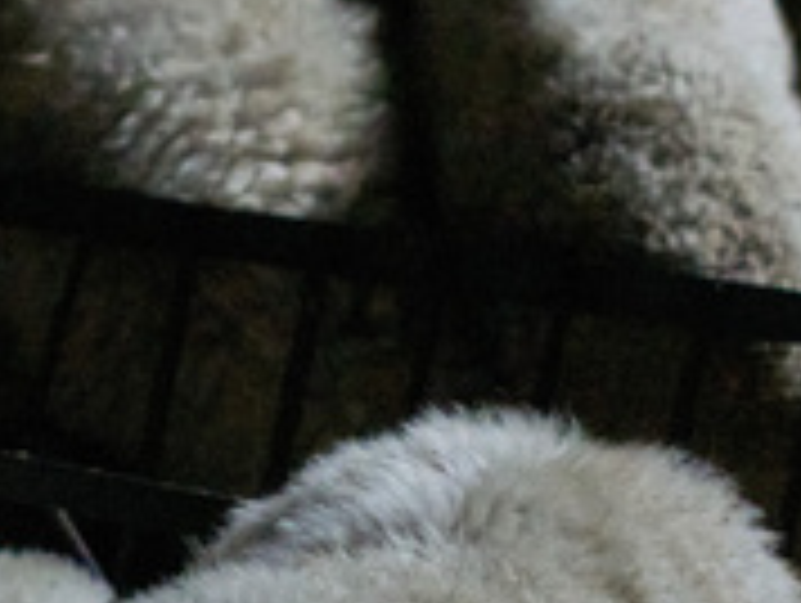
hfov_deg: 10.2
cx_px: 234
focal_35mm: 193
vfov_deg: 7.7
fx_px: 4472
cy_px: 292
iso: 8000
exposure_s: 1/320
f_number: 2
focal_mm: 35
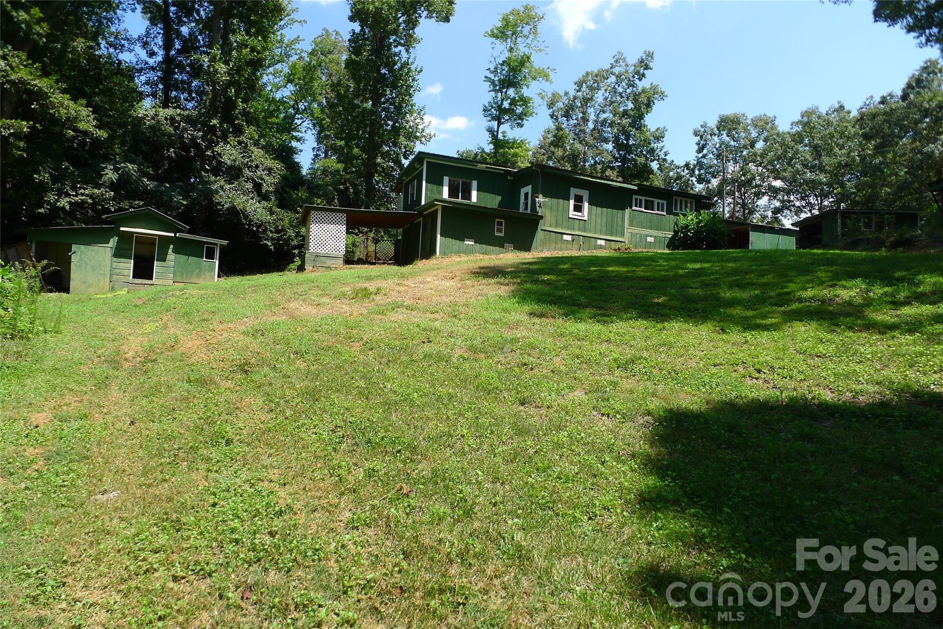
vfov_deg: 53.1
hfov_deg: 73.7
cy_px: 314
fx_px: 629
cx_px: 472
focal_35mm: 24
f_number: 3.2
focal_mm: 5.1
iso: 80
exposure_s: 1/500
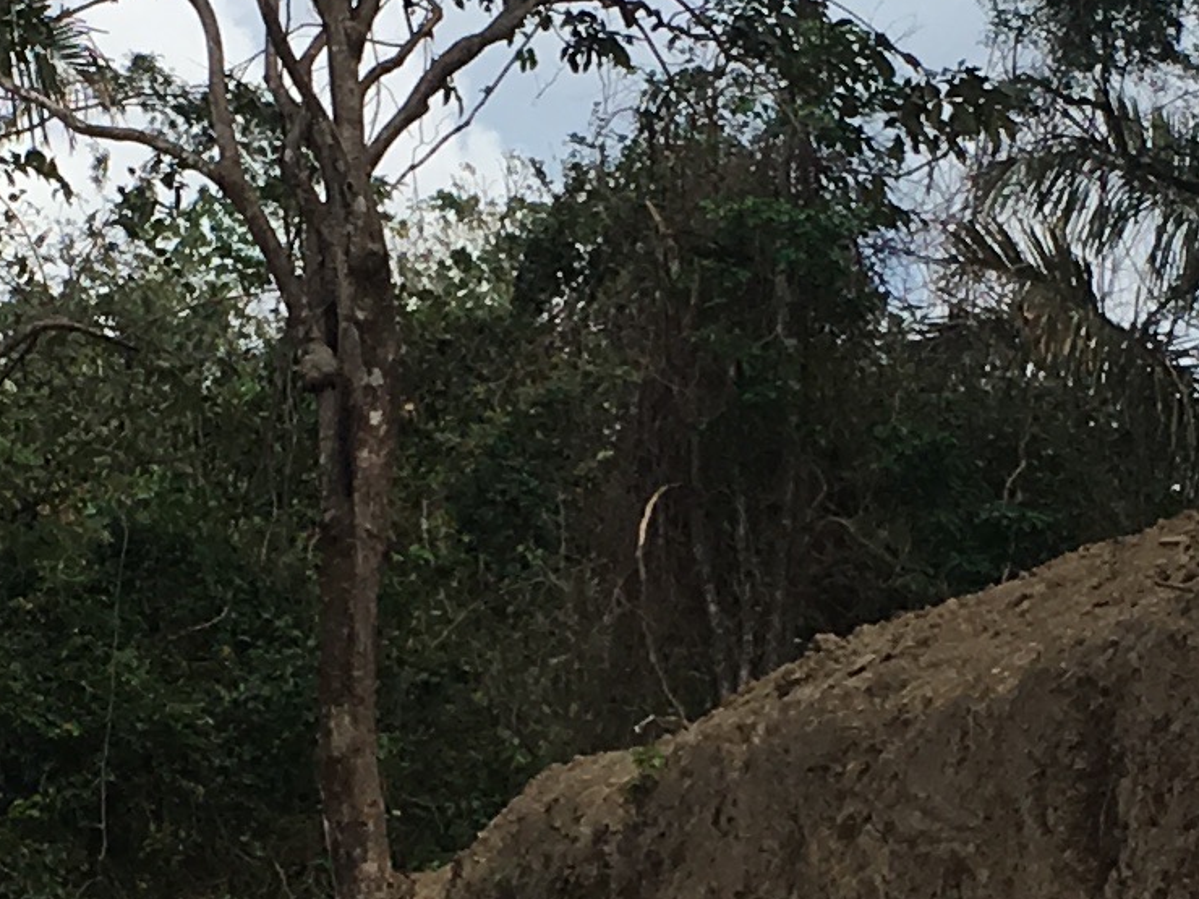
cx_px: 591
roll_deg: -3.5
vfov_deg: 9.4
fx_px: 5473
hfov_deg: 12.5
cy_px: 611
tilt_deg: +6.2
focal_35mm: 158
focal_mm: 4.15
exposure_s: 1/663
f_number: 2.2
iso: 25
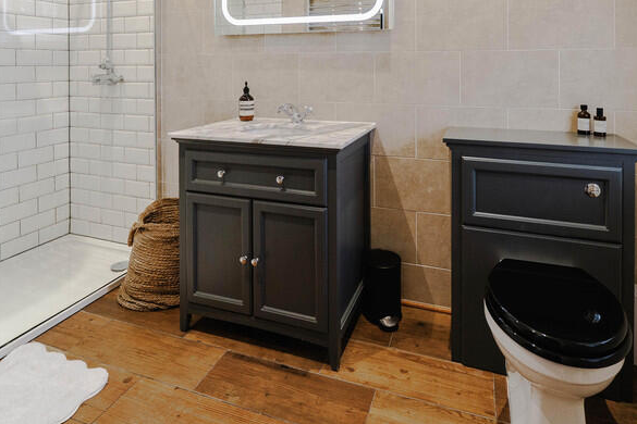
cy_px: 66
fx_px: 372
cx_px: 354
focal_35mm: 21
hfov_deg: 80.9
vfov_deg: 54.1
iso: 500
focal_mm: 12
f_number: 4
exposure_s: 1/30
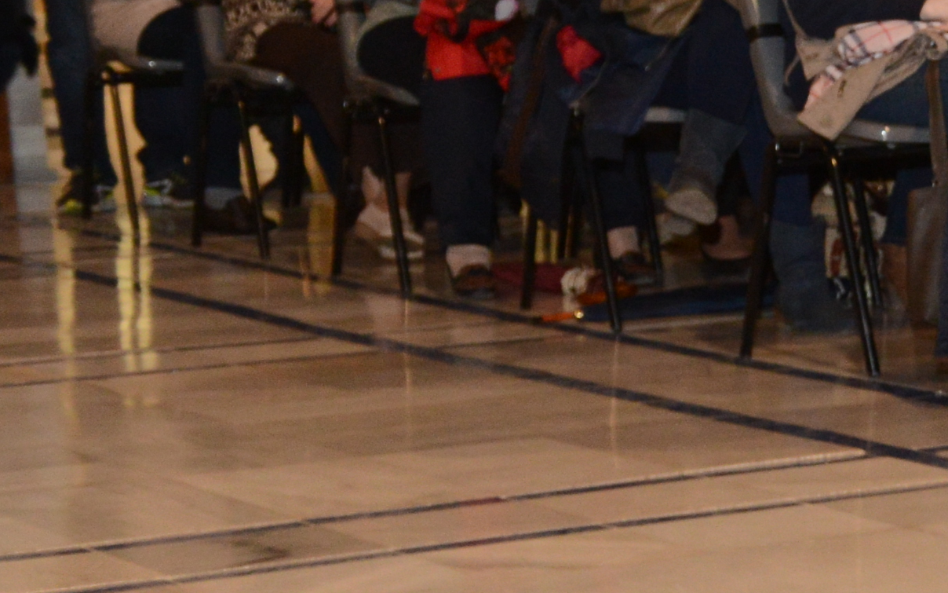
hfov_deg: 12.0
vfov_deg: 8.8
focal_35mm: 149
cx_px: 2076
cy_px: 397
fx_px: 3850
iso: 1600
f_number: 4
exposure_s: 1/100
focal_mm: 32
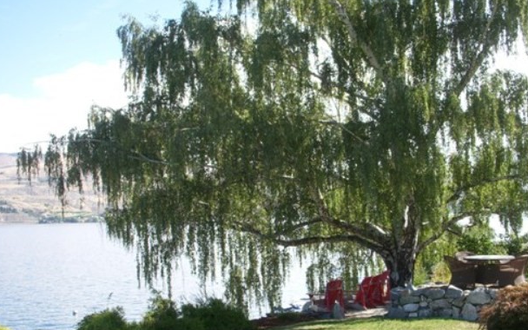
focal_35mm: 53
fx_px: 763
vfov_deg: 24.4
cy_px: 203
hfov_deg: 38.1
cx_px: 300
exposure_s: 1/400
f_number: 3.3
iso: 100
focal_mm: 6.3
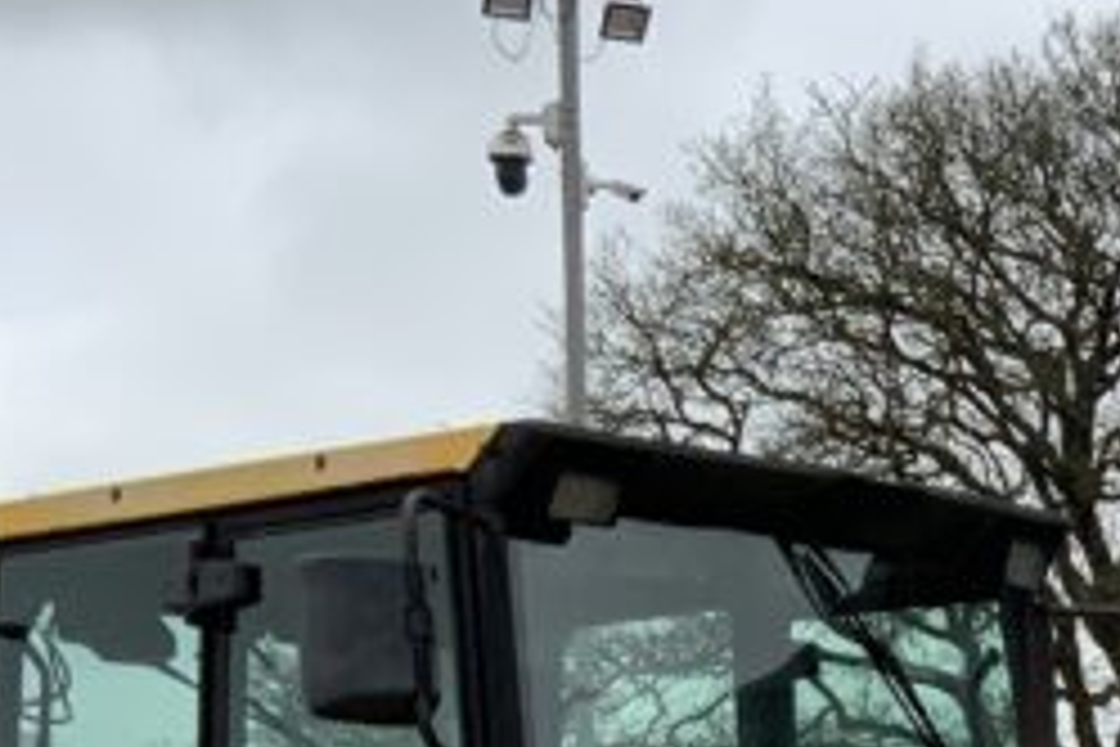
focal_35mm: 124
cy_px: 1404
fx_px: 3857
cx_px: 1489
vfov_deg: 10.3
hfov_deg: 15.6
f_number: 1.8
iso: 16
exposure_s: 1/1279
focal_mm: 3
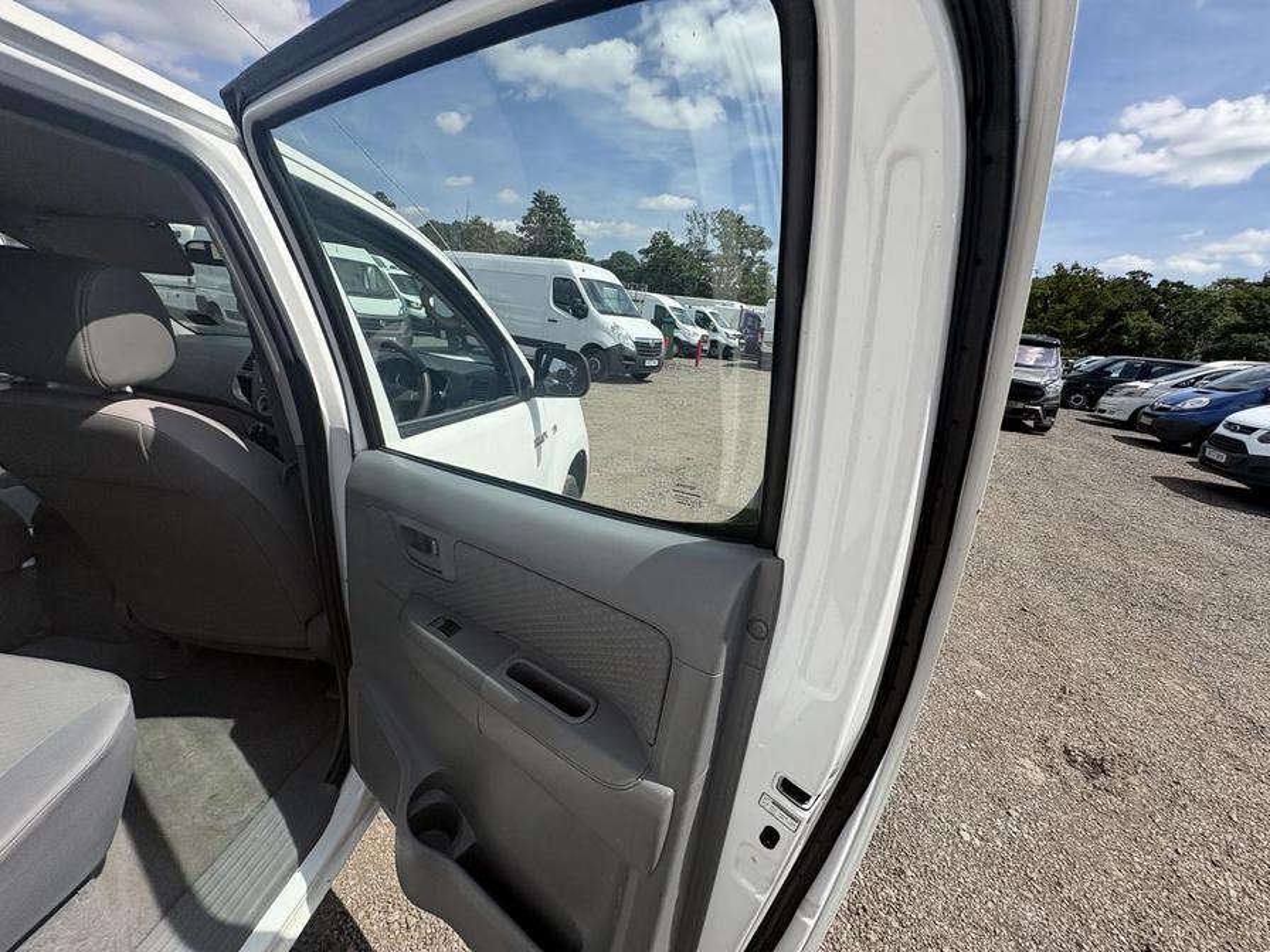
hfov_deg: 102.1
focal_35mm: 14
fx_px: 514
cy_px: 476
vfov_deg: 85.7
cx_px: 635
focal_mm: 2.22
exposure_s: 1/2273
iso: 50
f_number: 2.2
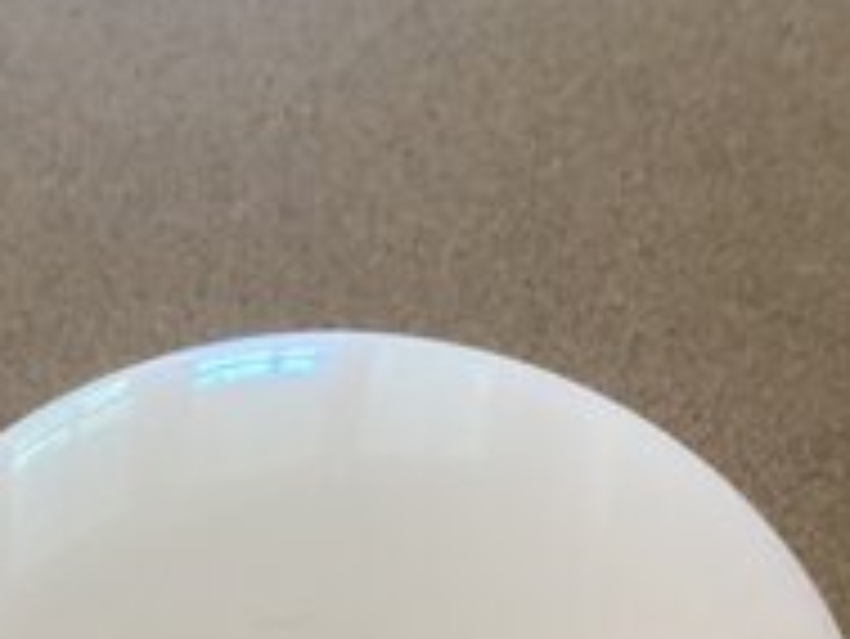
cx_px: 207
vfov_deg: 14.6
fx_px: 2383
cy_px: 842
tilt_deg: -65.3
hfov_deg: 20.1
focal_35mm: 97
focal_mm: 3.3
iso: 320
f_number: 2.4
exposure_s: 1/60
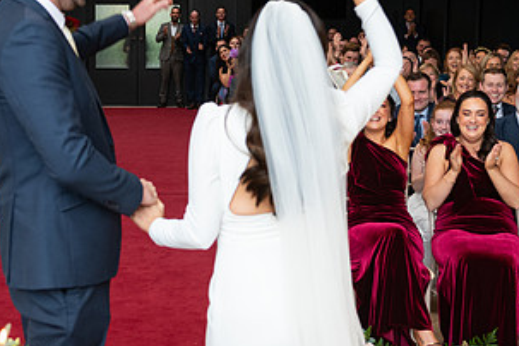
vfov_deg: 20.9
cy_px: 134
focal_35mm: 65
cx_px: 159
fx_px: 937
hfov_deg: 30.6
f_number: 3.5
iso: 640
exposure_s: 1/160
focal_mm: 34
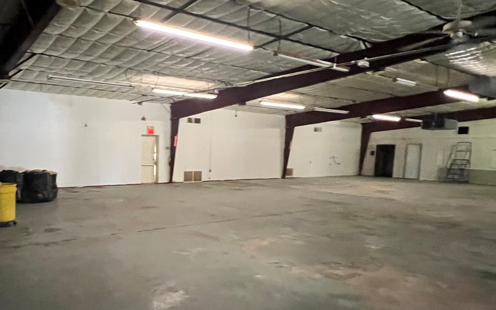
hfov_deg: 68.5
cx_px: 166
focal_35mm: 26
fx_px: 351
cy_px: 192
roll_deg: -1.2
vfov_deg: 47.2
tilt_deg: -7.2
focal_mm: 1.57
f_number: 1.8
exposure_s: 1/40
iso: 1000
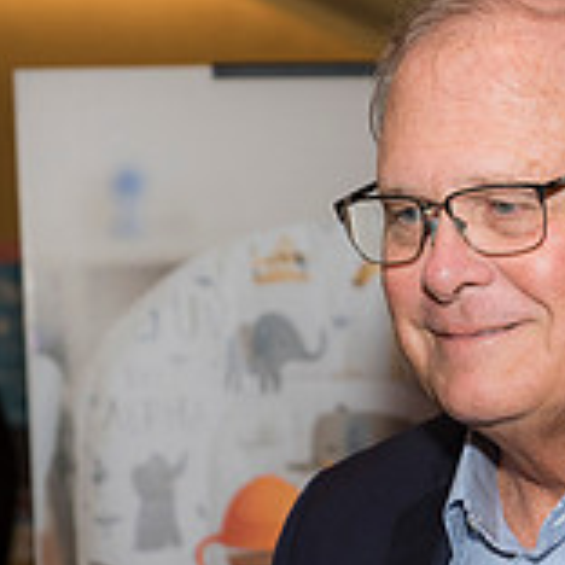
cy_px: 552
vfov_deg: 8.5
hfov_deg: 8.4
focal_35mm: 206
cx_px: 572
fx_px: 3804
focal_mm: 65
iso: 800
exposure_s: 1/125
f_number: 5.6
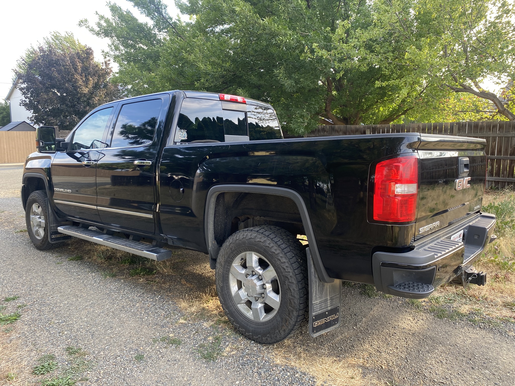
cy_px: 193
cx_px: 258
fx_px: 387
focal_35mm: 26
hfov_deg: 67.3
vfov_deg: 53.1
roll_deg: +0.6
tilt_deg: -7.4
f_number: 1.8
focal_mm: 4.25
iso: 40
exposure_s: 1/122
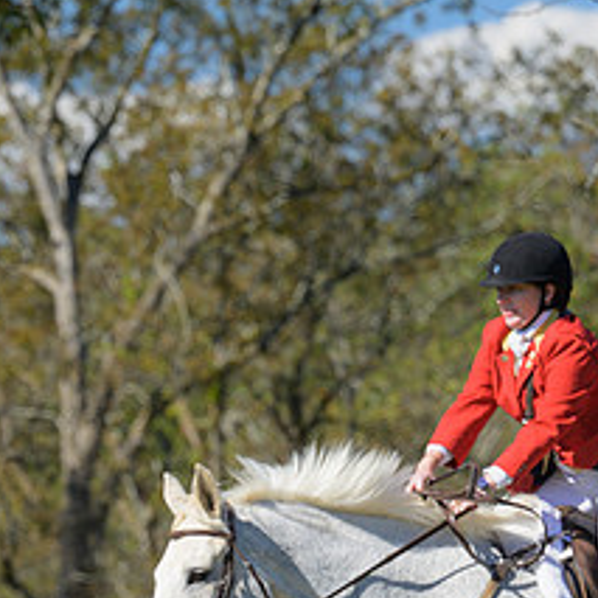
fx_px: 7583
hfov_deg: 4.5
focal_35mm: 388
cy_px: 498
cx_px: -273
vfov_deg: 4.5
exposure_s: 1/1000
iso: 200
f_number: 4
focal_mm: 120
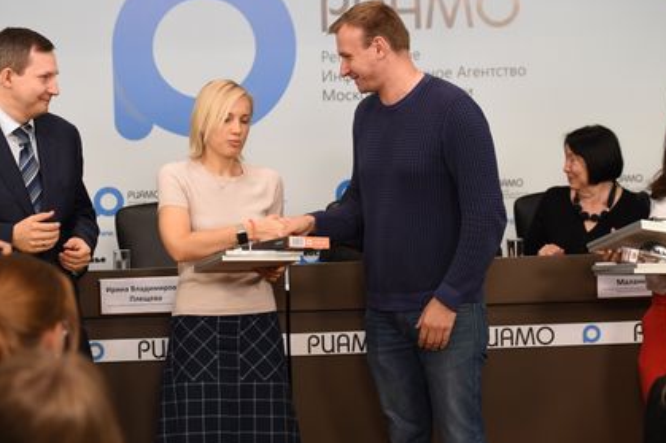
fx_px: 2164
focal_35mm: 117
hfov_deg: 17.4
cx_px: 199
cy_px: 305
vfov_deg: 11.7
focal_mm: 70
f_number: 4
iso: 2500
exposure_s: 1/320
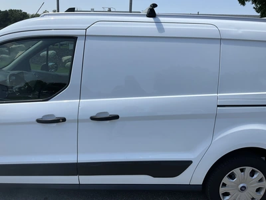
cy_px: 100
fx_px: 223
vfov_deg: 48.2
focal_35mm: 29
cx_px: 133
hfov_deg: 61.7
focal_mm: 3
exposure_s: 1/2141
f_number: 1.8
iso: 25
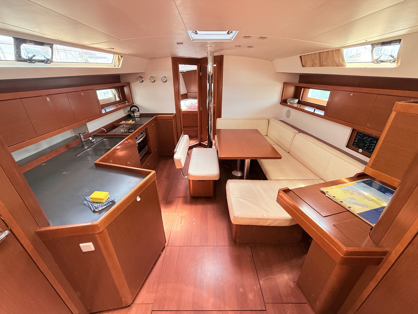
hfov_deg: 102.1
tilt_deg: -25.8
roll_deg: -0.3
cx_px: 209
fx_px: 169
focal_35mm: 14
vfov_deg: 85.7
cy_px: 157
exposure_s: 1/99
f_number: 2.2
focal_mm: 2.22
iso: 250
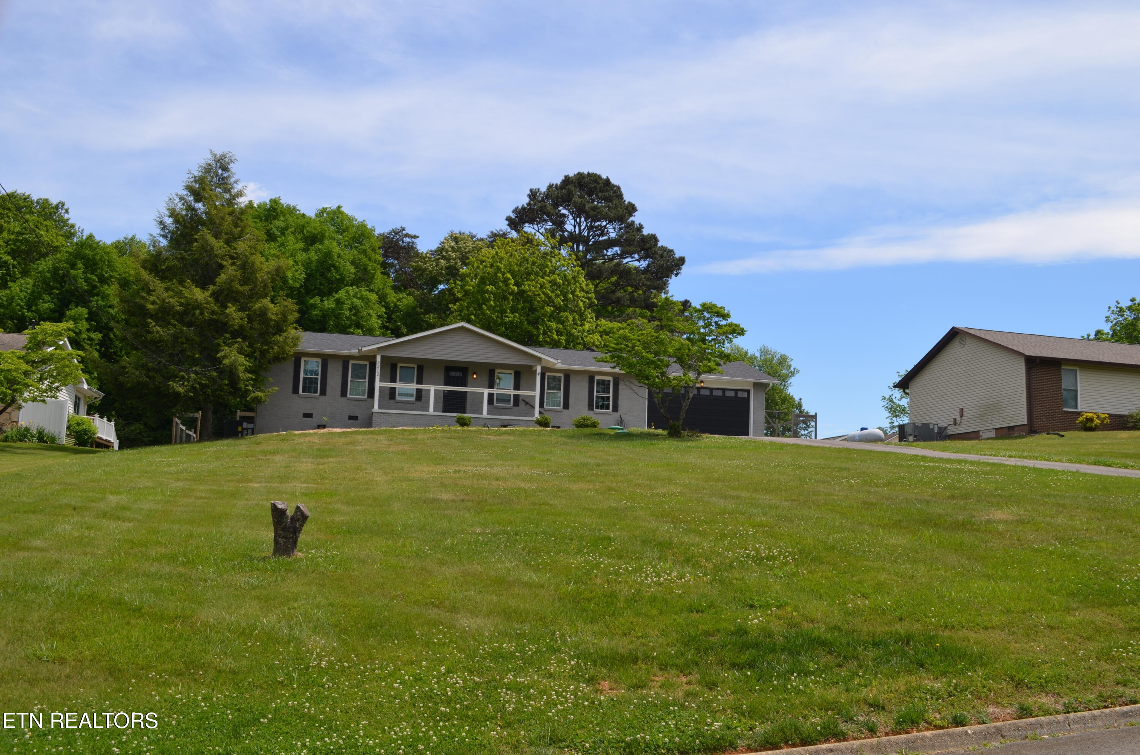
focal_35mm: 33
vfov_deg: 39.8
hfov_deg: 57.3
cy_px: 378
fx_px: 1043
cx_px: 570
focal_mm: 22
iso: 100
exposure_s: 1/200
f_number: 9
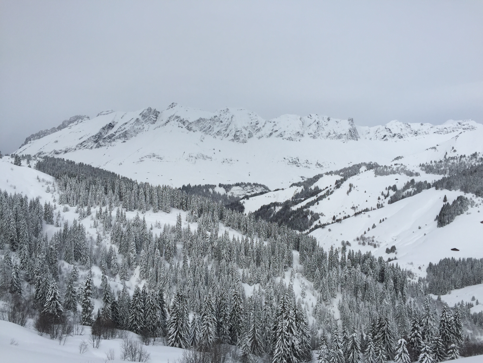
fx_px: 405
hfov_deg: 61.7
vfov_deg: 48.2
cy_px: 182
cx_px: 242
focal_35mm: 29
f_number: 2.2
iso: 32
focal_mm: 4.15
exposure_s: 1/6623
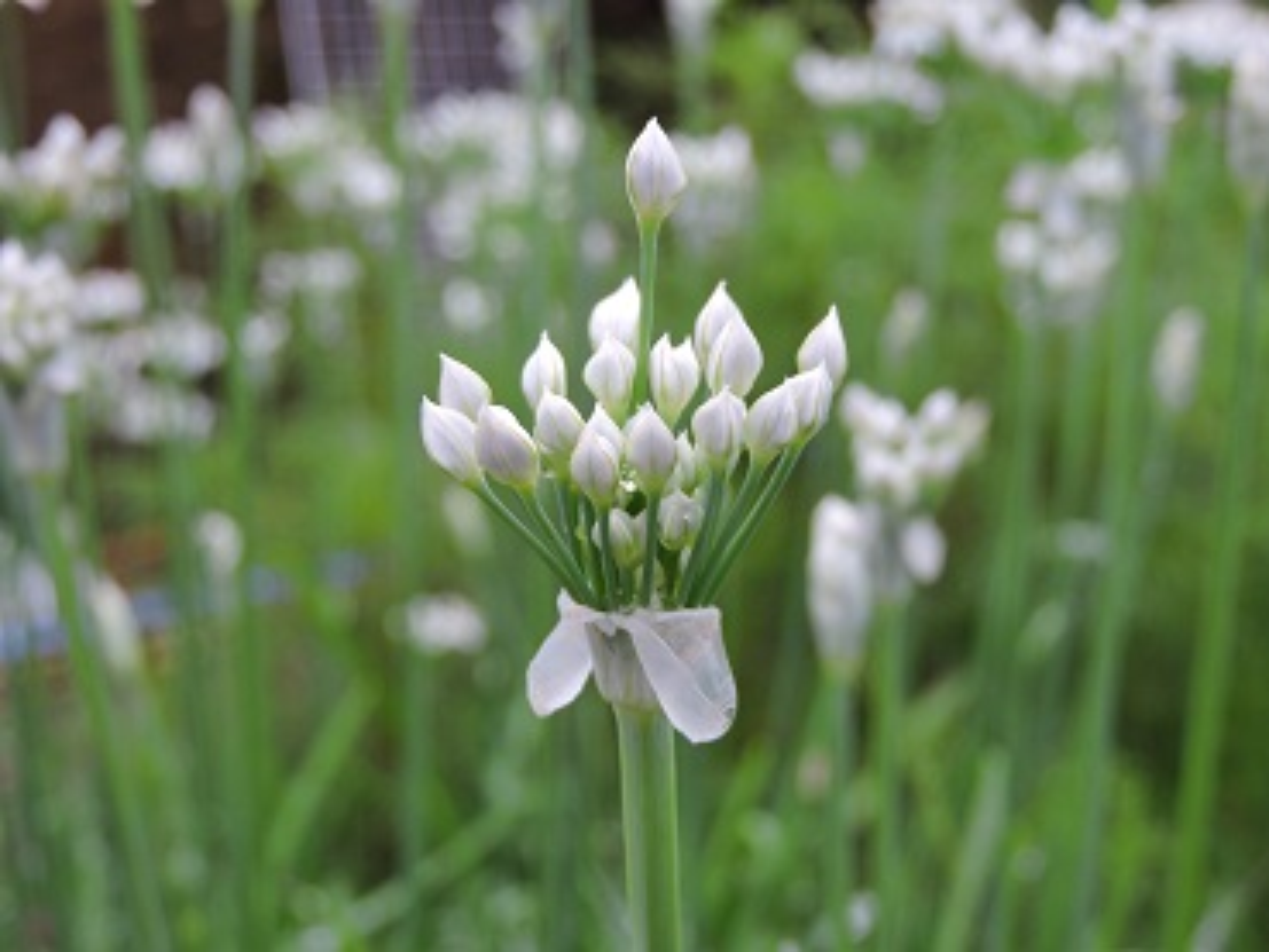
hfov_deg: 29.8
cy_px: 476
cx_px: 634
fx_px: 2384
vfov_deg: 22.6
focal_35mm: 65
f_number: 4.2
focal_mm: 11.6
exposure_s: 1/30
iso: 100
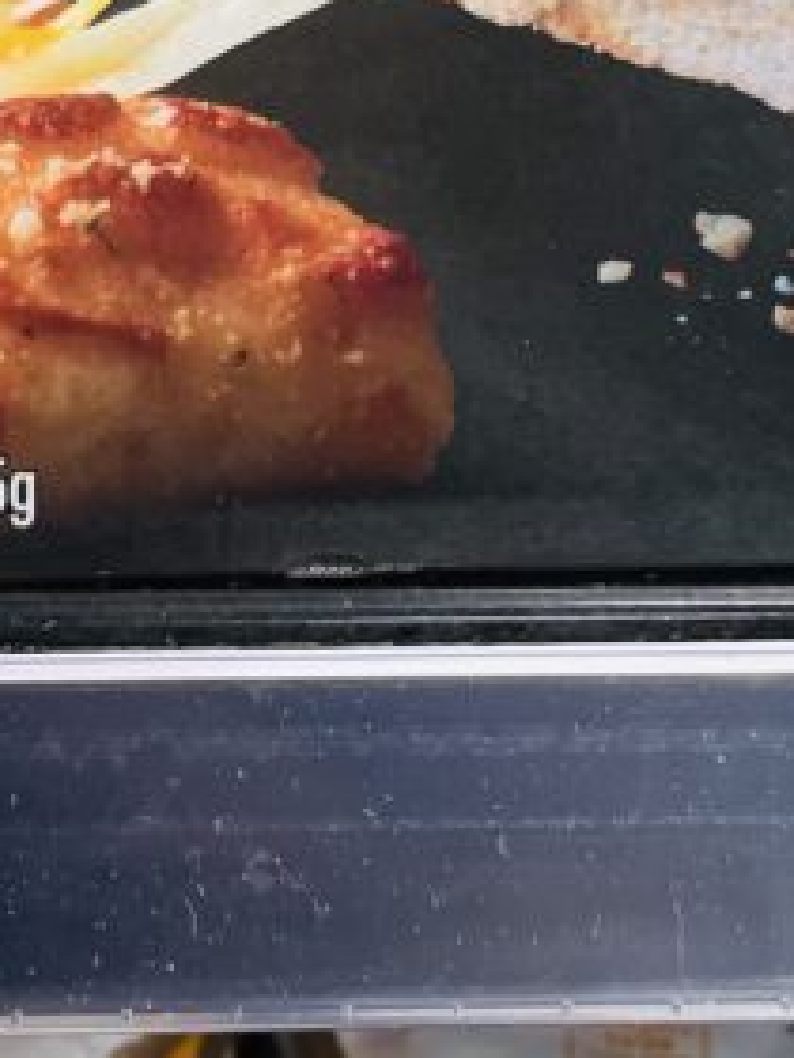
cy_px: -506
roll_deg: +0.0
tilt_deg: -1.5
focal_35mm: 95
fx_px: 2905
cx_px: 30
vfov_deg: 18.4
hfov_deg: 15.3
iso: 100
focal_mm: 4.2
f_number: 1.6
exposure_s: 1/120
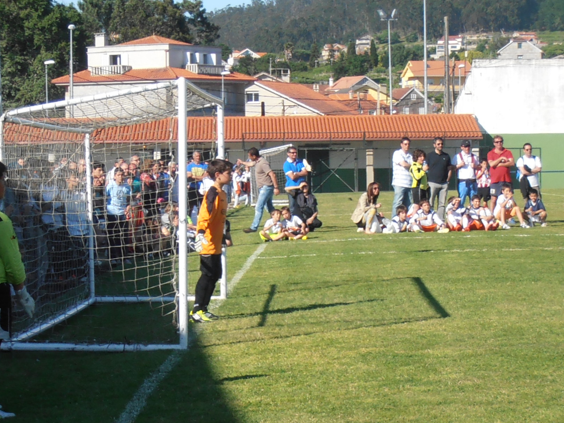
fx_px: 2297
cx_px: 282
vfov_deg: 10.5
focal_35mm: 141
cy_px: 263
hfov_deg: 14.0
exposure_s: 1/1250
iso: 250
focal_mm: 19.64
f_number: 5.5
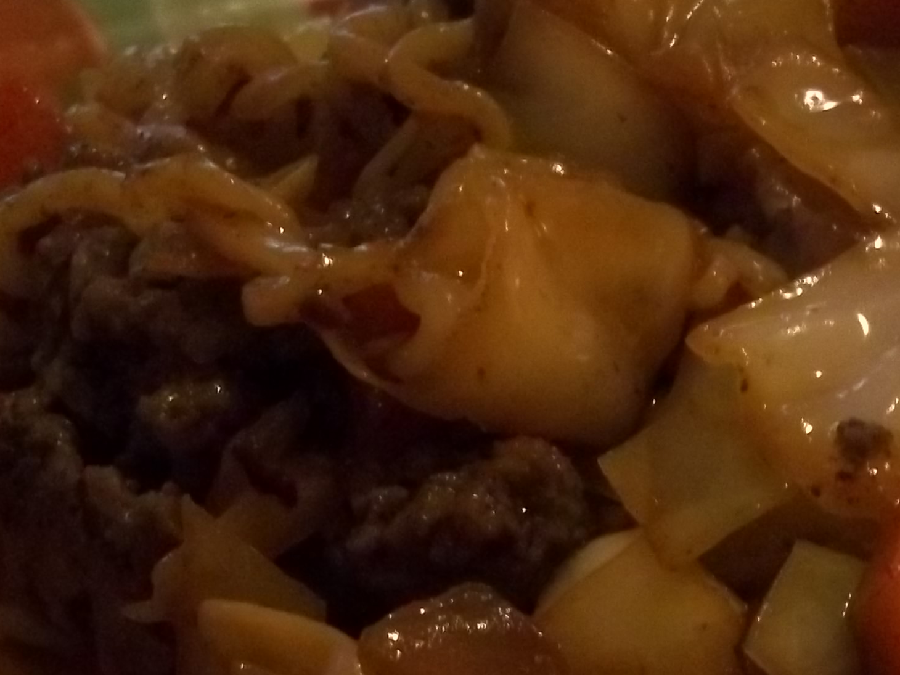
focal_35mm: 94
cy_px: 700
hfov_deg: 20.6
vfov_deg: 15.4
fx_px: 2444
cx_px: 723
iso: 400
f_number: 2.9
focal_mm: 5.7
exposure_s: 1/30
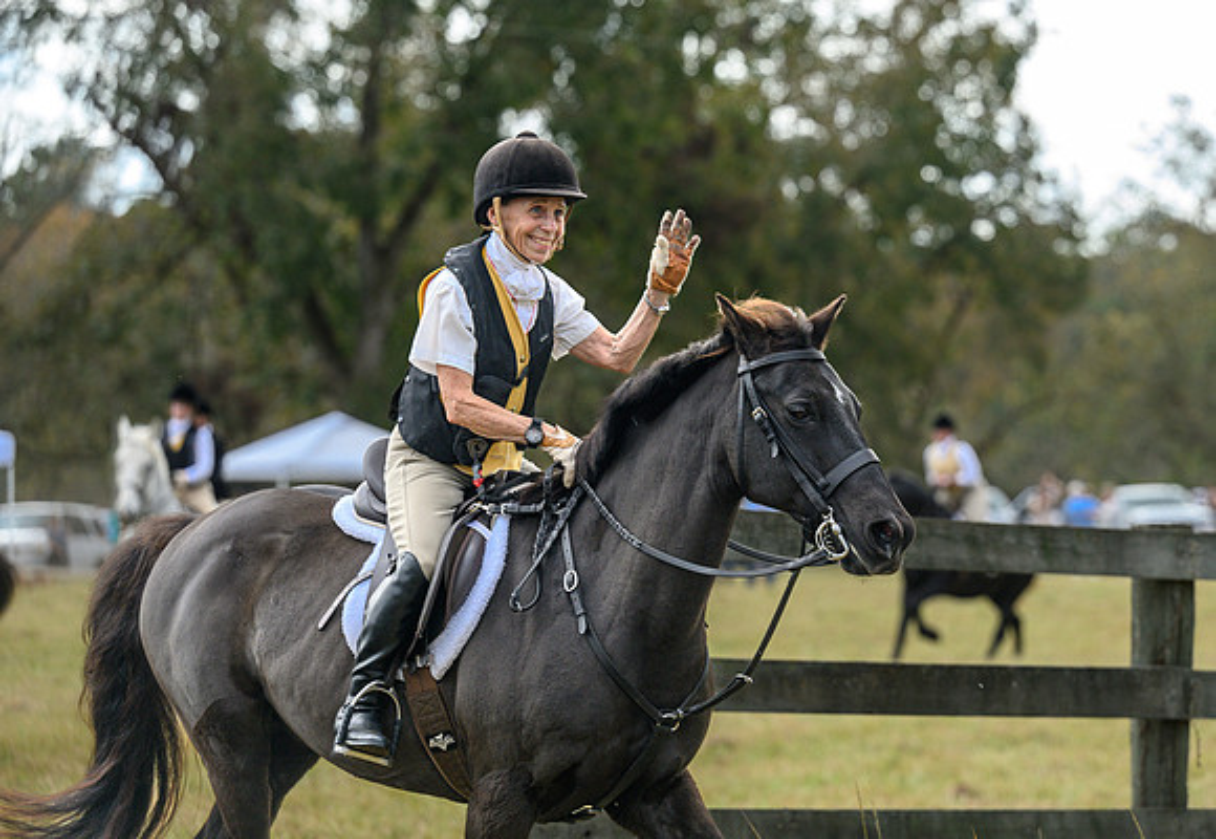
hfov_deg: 14.5
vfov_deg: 10.0
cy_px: 360
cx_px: 719
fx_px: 4792
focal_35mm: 140
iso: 640
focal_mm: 120
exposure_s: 1/1000
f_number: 3.5
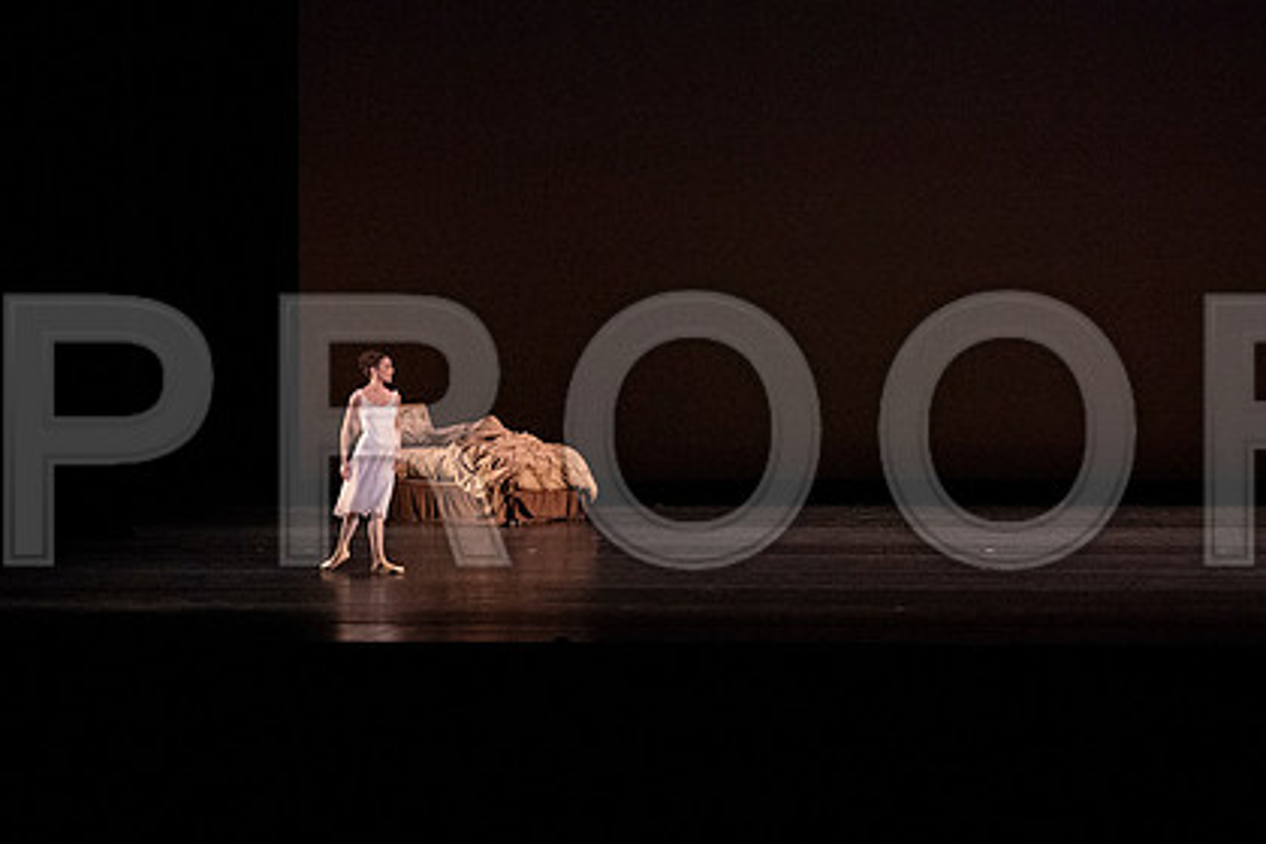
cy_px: 439
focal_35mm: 138
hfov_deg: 14.9
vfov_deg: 9.9
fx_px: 4853
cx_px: 669
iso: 20000
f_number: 5.6
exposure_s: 1/400
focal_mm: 100
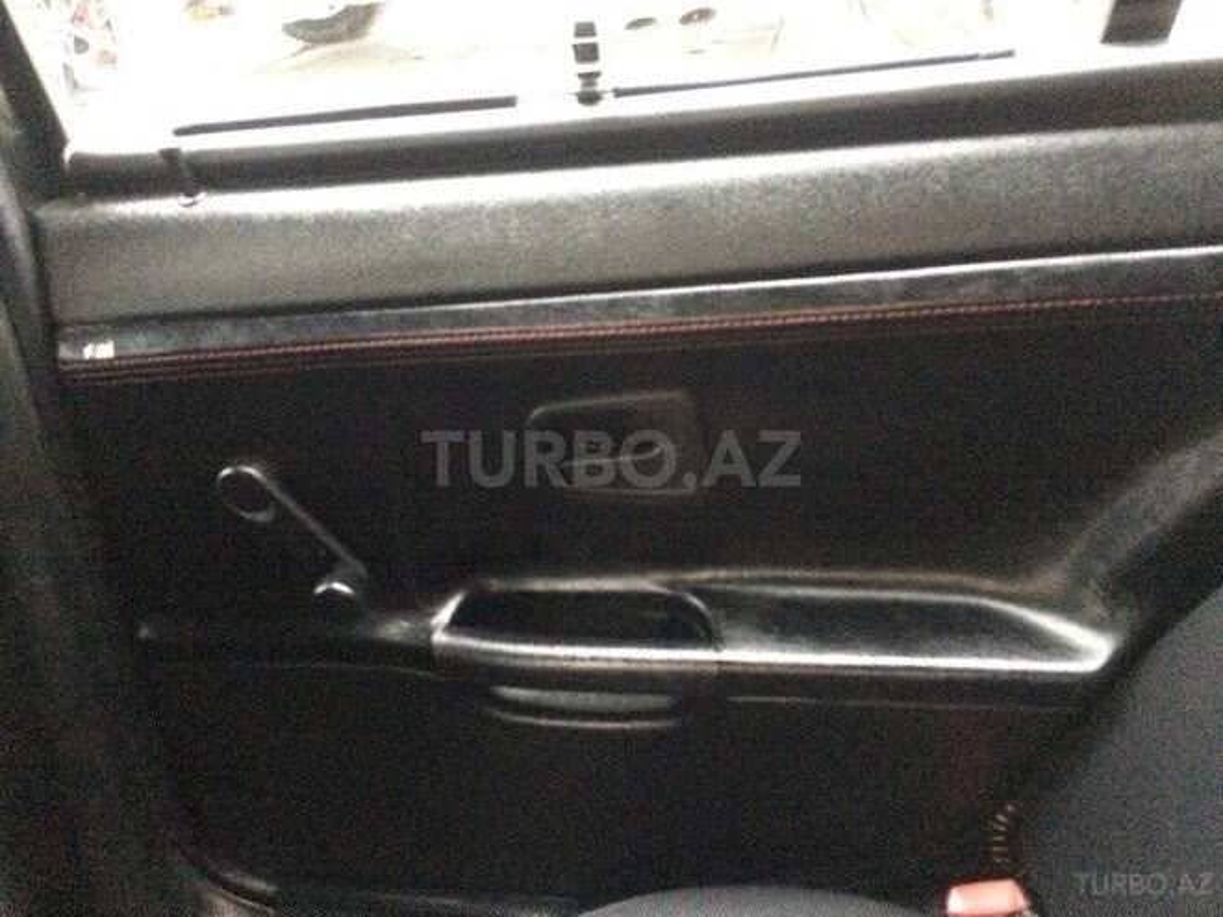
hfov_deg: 61.7
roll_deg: +7.7
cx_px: 612
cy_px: 458
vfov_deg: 48.2
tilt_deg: -30.4
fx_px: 1025
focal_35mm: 29
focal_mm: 4.15
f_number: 2.2
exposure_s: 1/17
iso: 1000
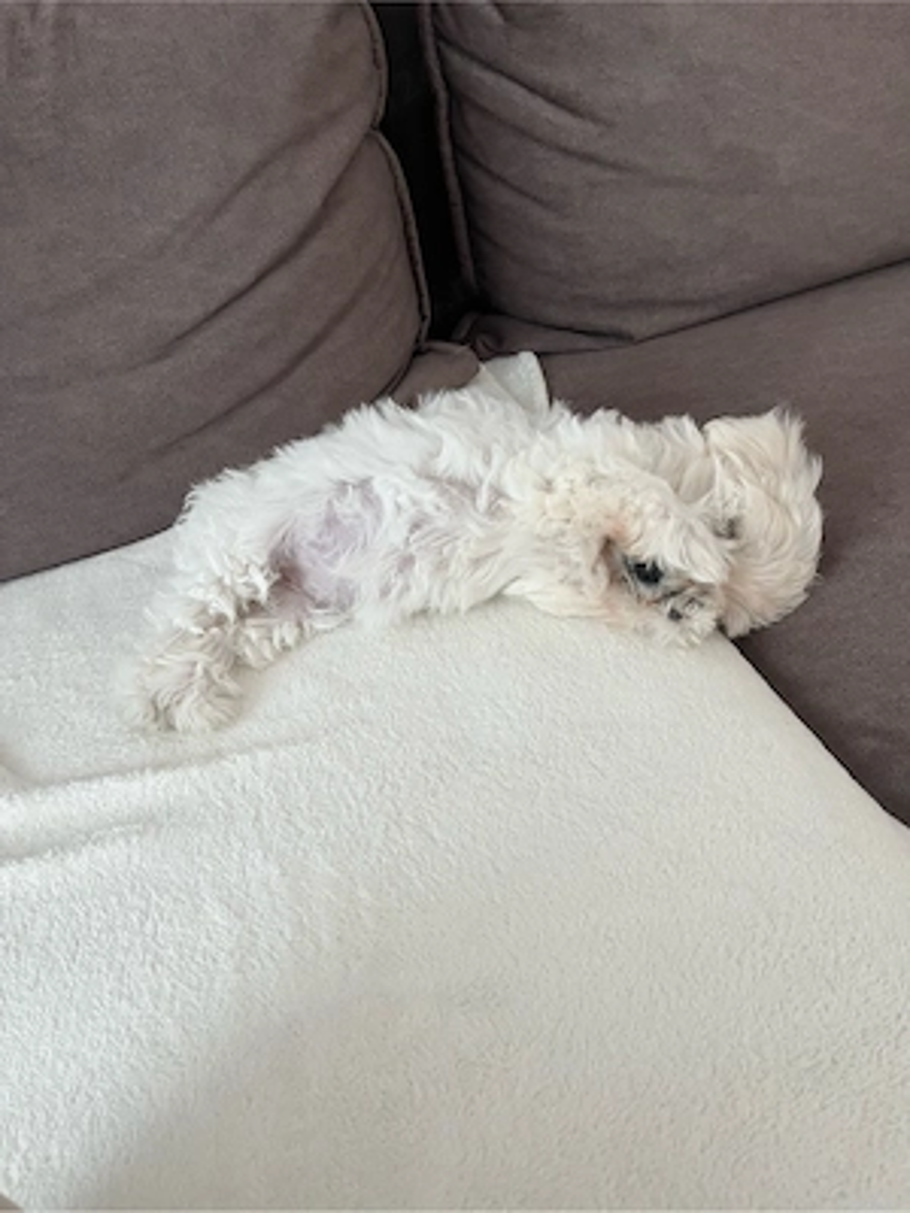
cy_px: 606
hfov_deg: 53.1
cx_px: 455
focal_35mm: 26
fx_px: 911
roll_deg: +14.5
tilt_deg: -37.5
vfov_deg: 67.3
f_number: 1.6
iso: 125
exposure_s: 1/88
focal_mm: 5.1
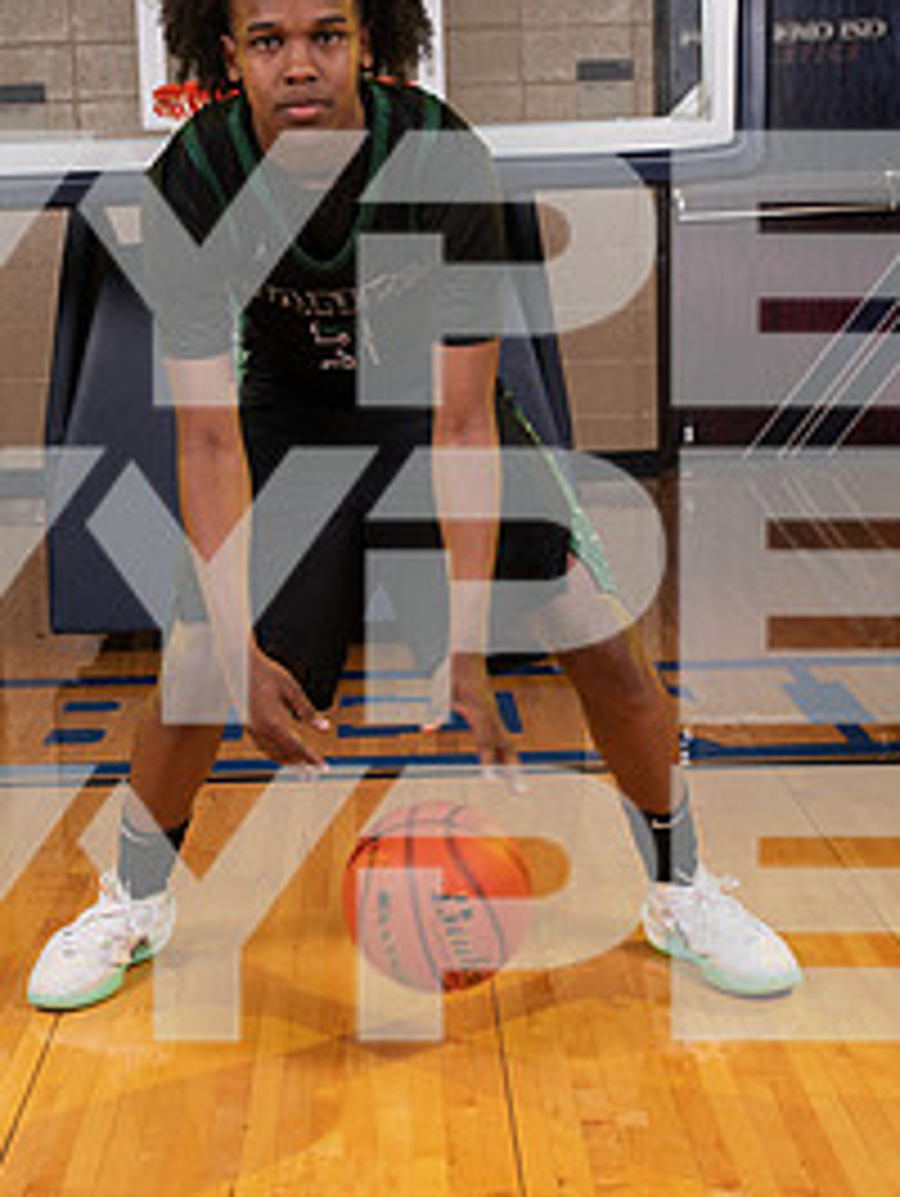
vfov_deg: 29.8
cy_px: 590
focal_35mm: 65
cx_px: 315
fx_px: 2250
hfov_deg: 22.5
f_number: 7.1
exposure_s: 1/320
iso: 320
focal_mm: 40
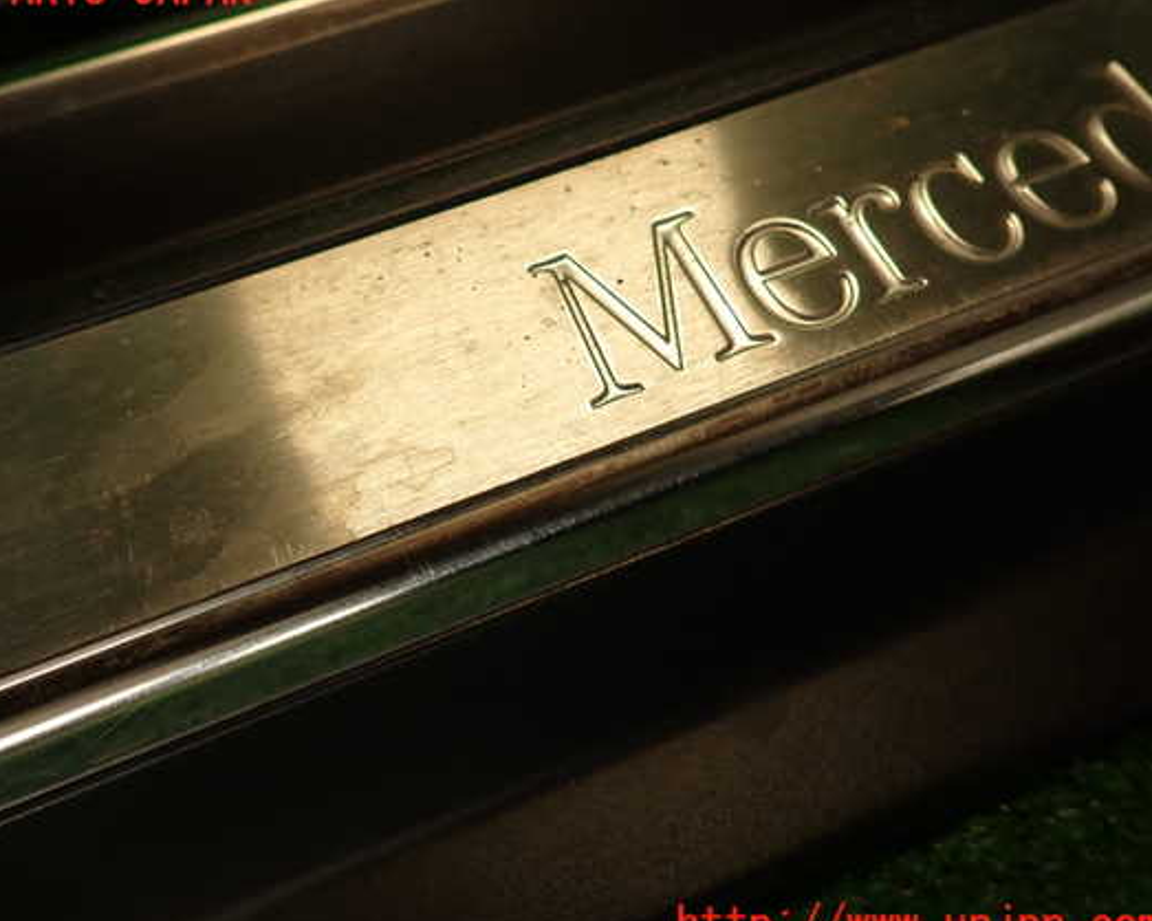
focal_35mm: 28
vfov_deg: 51.5
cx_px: 513
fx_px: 954
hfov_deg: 62.1
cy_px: 458
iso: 100
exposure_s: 1/60
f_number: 2
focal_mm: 4.5
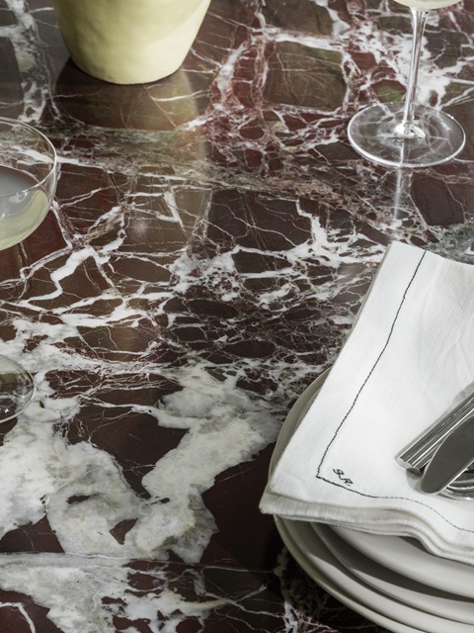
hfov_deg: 7.3
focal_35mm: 204
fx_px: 3725
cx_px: 39
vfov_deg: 9.7
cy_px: 514
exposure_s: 1/3
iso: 400
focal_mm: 110
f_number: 11
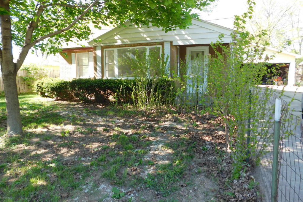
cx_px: 151
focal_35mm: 24
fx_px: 202
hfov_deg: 73.8
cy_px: 91
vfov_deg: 53.0
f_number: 3
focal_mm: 4
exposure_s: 1/125
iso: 125
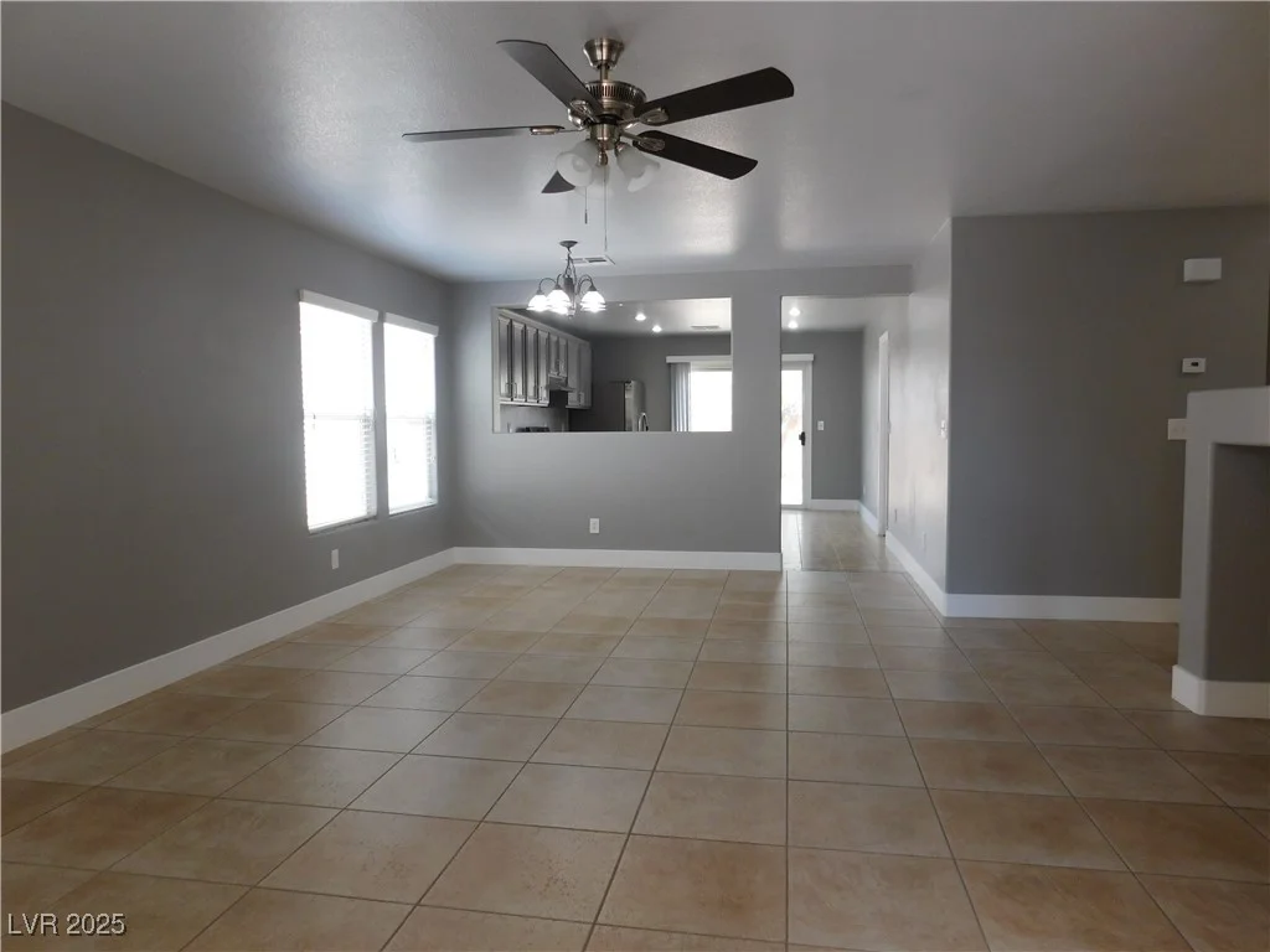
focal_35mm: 23
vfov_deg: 58.9
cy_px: 476
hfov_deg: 73.9
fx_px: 844
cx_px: 635
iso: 125
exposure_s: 1/50
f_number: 3
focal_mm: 4
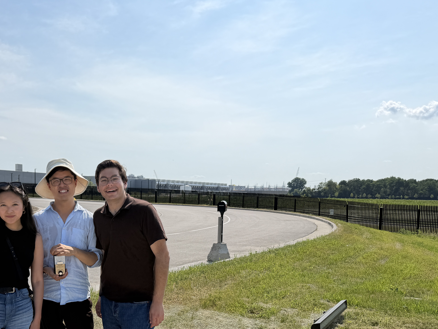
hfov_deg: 50.9
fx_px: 443
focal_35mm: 35
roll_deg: +0.0
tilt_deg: -3.1
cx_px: 120
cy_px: 226
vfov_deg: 40.1
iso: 80
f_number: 1.78
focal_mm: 6.76
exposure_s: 1/8130
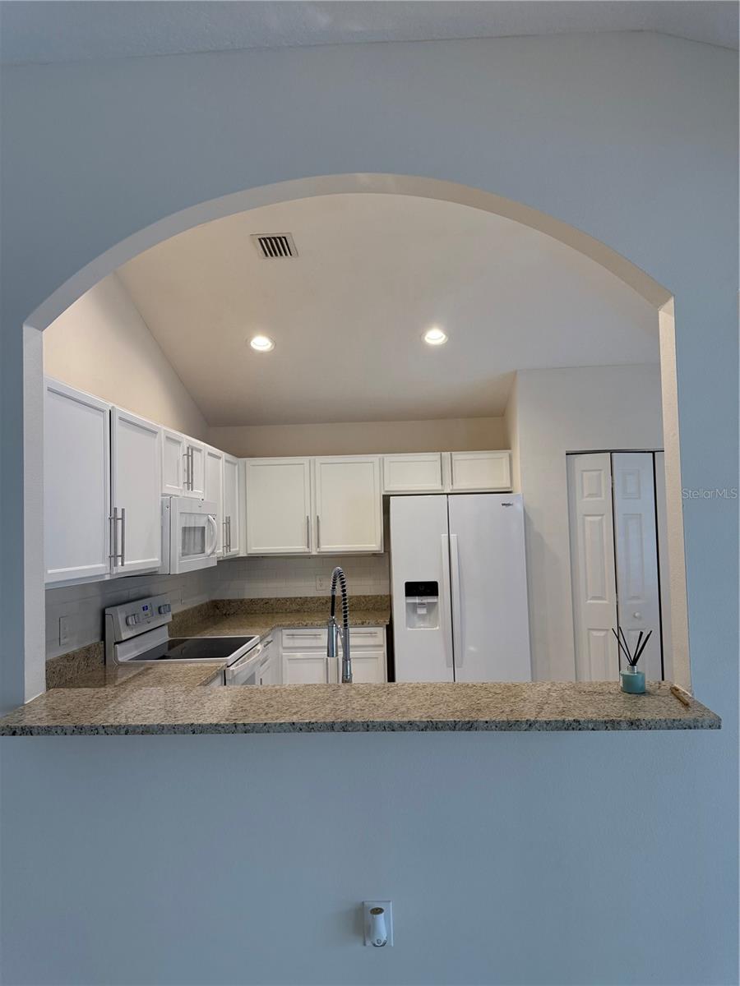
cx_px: 370
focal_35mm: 24
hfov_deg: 56.8
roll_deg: +1.6
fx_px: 684
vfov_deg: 71.6
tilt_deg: +3.4
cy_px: 493
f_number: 1.78
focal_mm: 6.76
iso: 160
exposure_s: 1/232
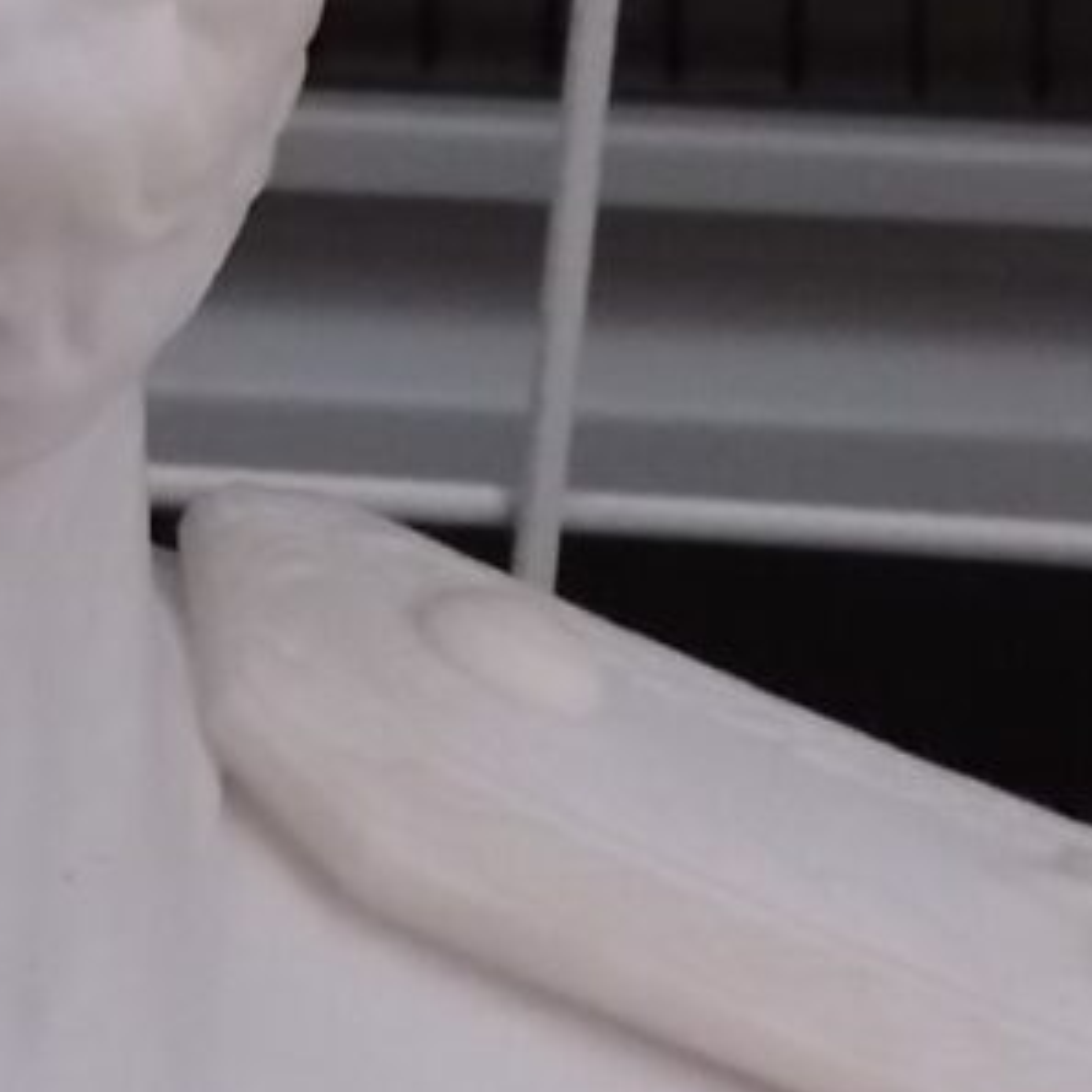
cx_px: -632
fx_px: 7638
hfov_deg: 8.0
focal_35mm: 214
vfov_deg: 8.1
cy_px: 1434
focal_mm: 4.27
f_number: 1.8
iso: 3131
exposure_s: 1/15
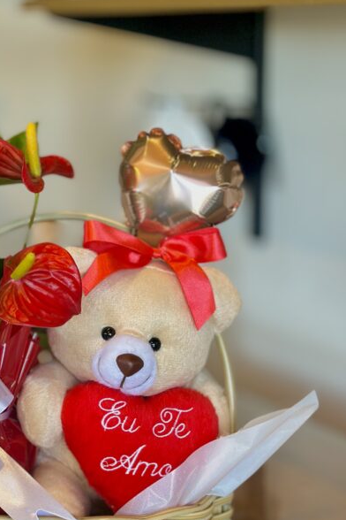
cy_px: 292
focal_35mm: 87
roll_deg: +0.9
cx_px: 40
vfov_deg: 23.4
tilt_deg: -12.5
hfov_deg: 15.5
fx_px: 1254
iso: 64
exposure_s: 1/126
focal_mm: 6.86
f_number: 1.78
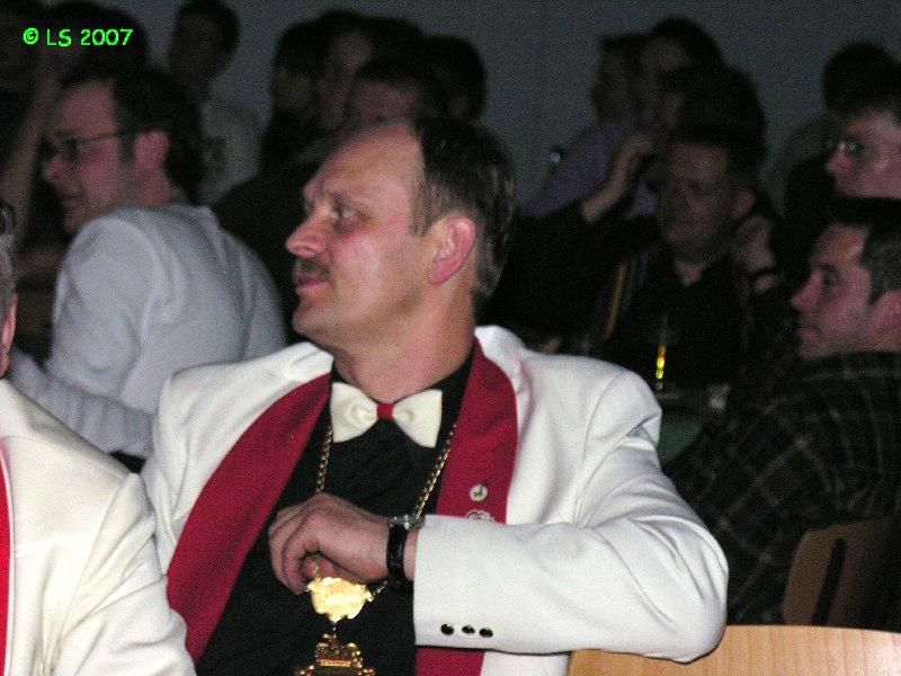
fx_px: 4086
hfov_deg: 12.6
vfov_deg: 9.5
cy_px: 338
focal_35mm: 157
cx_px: 450
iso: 200
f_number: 4.4
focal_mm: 40
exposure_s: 1/60.1
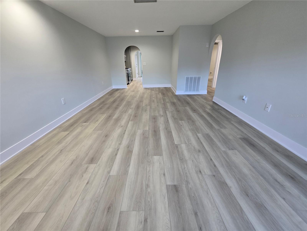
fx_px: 115
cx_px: 154
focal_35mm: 13
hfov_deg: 106.2
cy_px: 116
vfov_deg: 89.9
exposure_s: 1/60
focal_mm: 2.2
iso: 160
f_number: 2.2
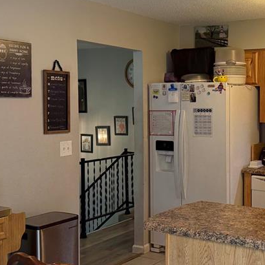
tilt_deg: -2.7
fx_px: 459
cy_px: 121
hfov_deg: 31.2
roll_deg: +0.0
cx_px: 220
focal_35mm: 53
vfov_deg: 32.2
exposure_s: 1/120
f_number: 1.78
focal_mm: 6.76
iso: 250
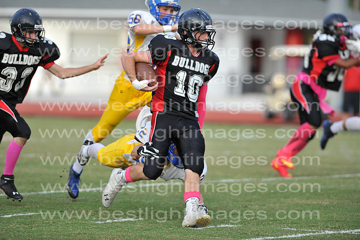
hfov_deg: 6.9
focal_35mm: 300
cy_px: 120
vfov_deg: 4.6
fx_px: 2998
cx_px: 180
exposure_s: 1/2000
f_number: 4
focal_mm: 300
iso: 1000
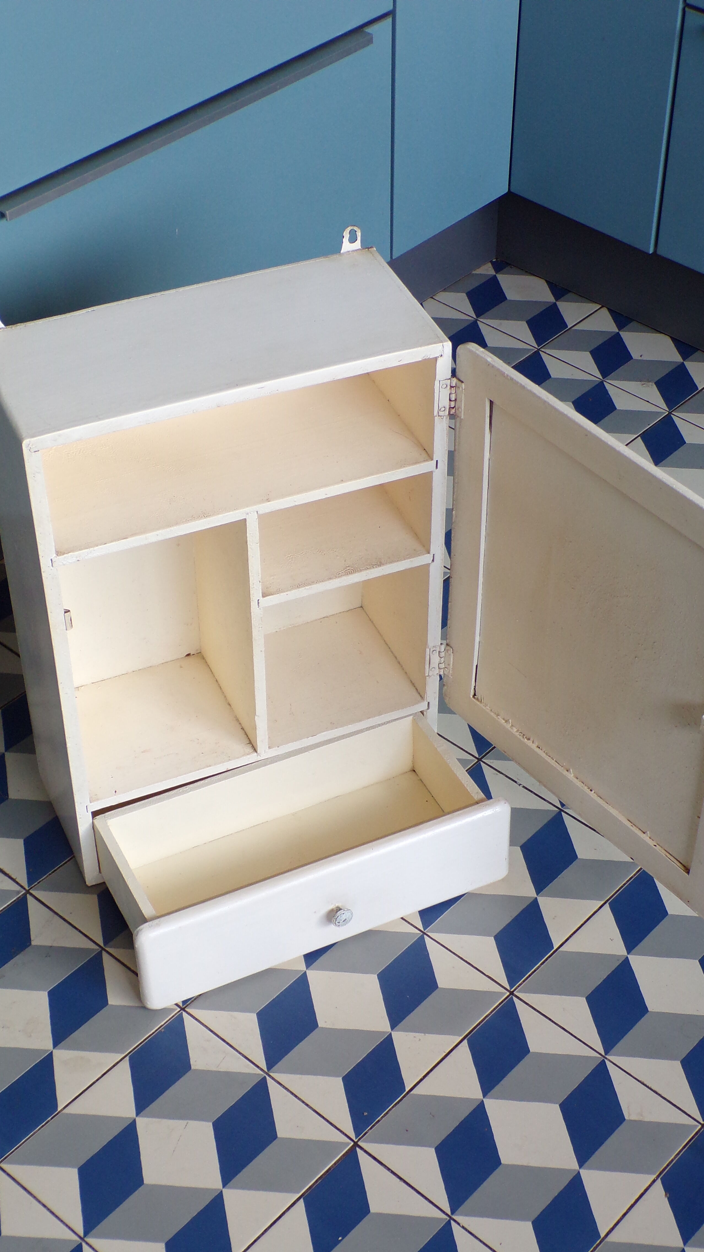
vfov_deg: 38.5
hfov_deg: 22.2
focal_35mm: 54
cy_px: 632
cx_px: 392
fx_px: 1792
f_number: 3.5
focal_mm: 8.7
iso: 175
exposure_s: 1/34
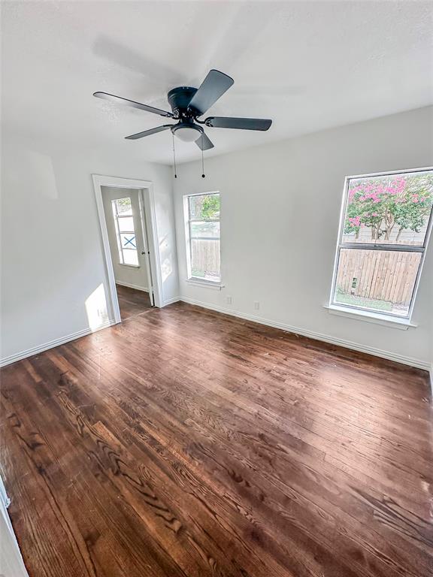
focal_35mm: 14
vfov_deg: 102.1
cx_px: 216
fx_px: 233
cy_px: 288
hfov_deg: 85.7
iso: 200
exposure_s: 1/120
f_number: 2.2
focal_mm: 2.22
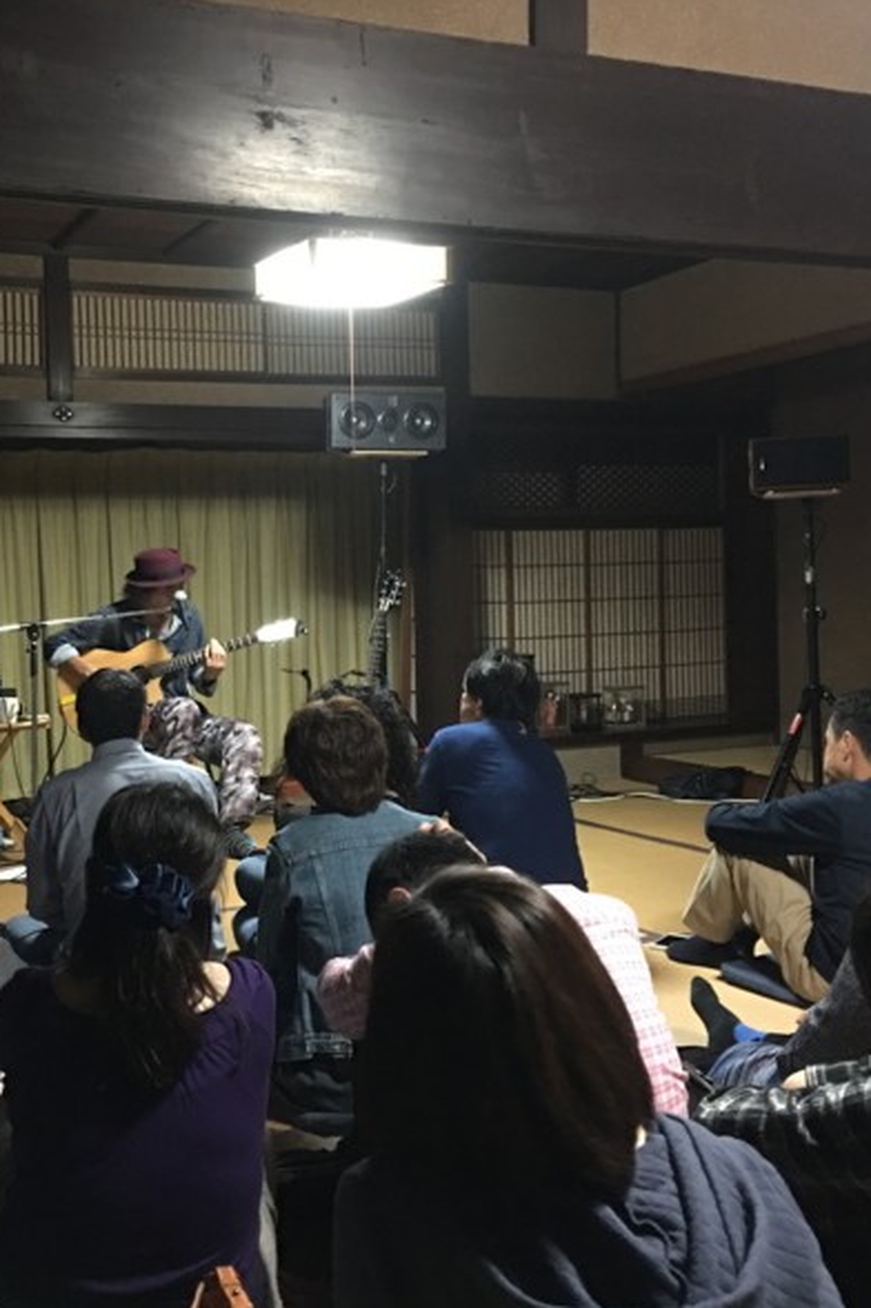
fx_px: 1490
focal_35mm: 41
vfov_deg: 47.4
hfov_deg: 32.4
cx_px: 304
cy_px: 646
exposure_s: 1/4
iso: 100
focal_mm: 4.15
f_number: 2.2
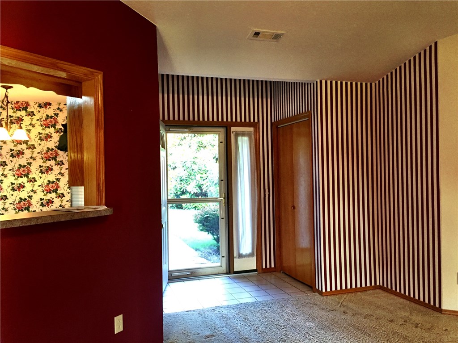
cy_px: 172
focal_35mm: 29
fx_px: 384
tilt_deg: -0.6
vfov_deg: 48.2
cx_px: 229
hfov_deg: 61.7
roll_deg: +1.8
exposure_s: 1/30
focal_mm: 4.15
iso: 200
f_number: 2.2
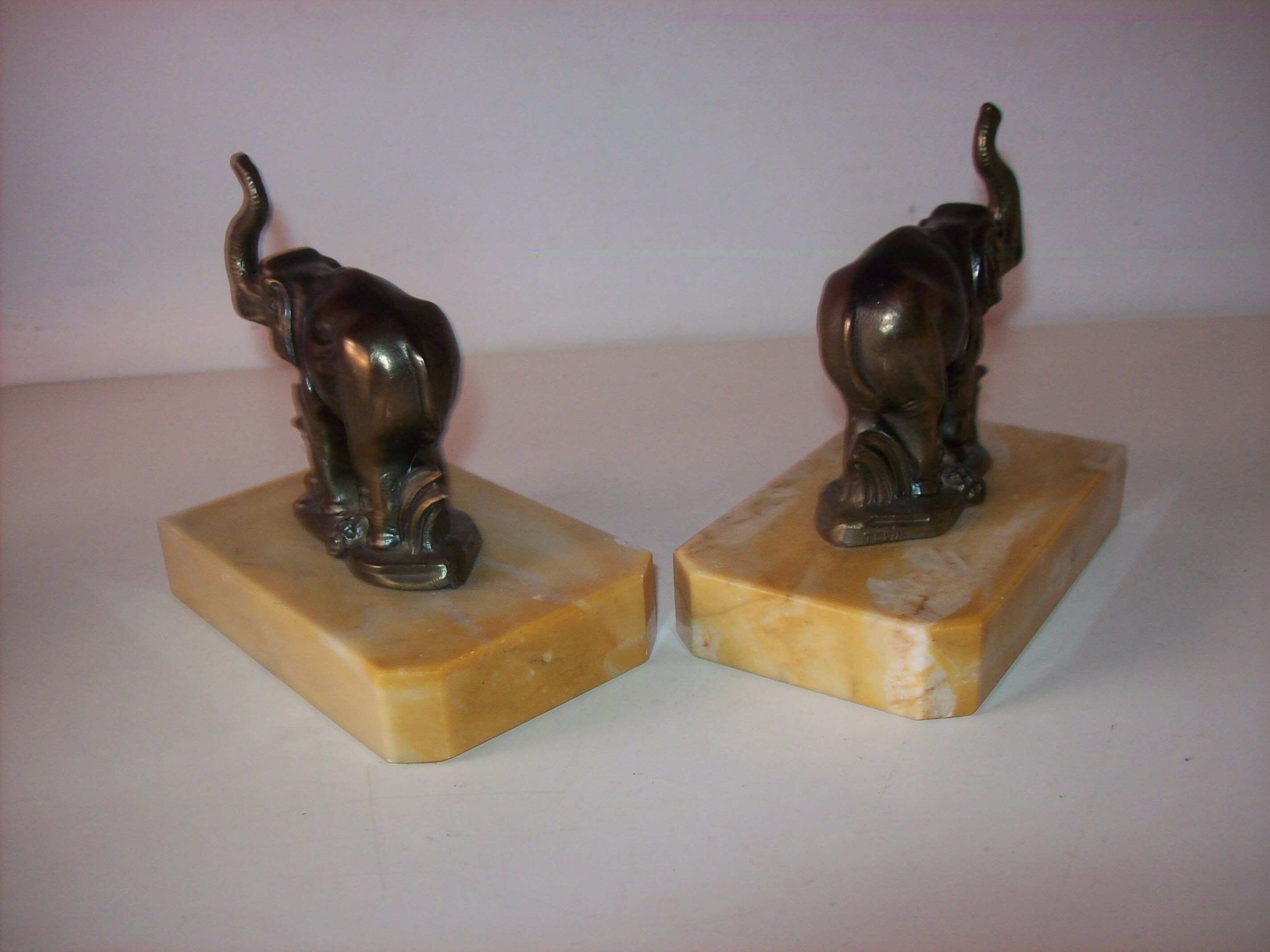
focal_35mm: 36
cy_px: 476
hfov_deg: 51.4
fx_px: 1320
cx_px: 635
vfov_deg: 39.6
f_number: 2.7
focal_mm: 6
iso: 80
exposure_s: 1/64
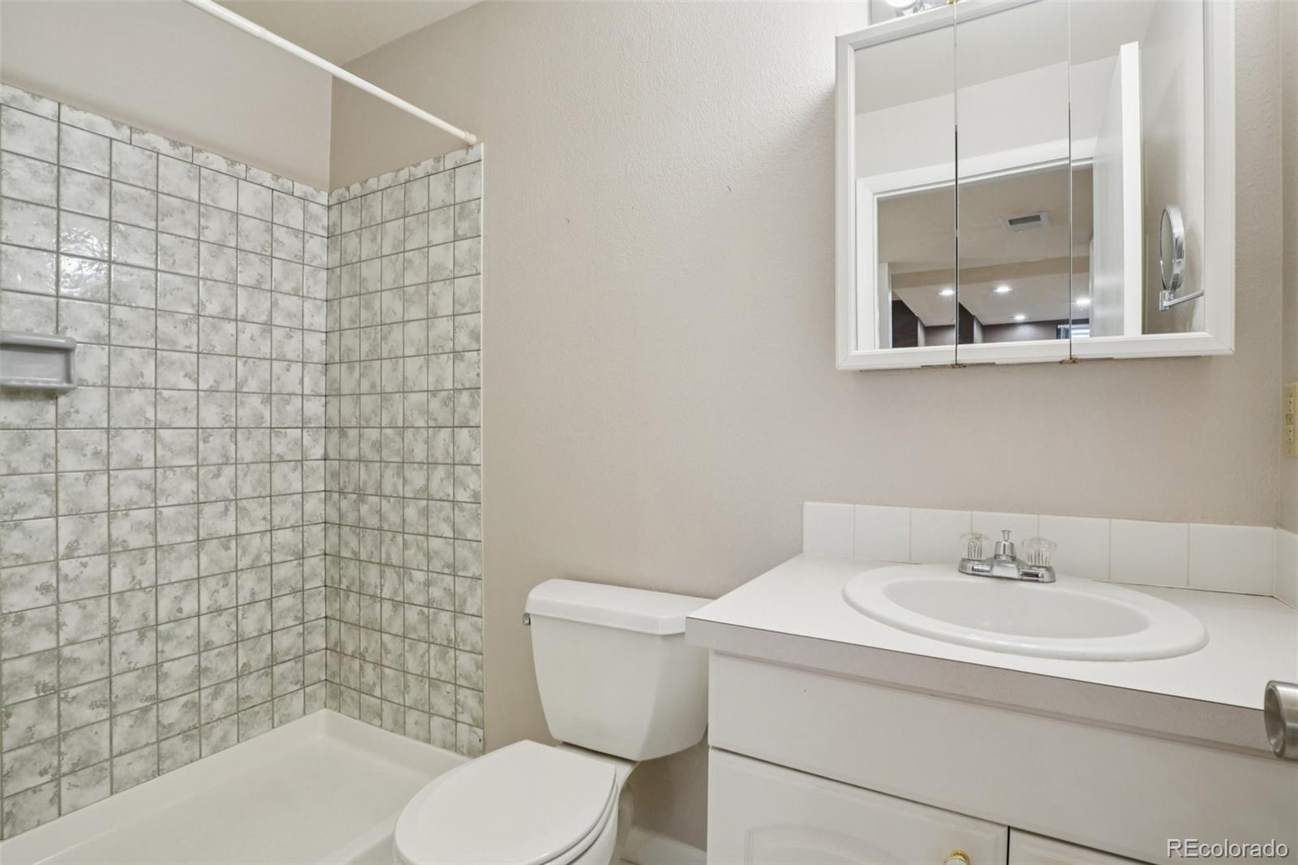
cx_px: 649
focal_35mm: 16
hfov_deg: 95.0
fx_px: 595
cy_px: 432
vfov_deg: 72.0
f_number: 8
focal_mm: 11
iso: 800
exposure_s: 1/15
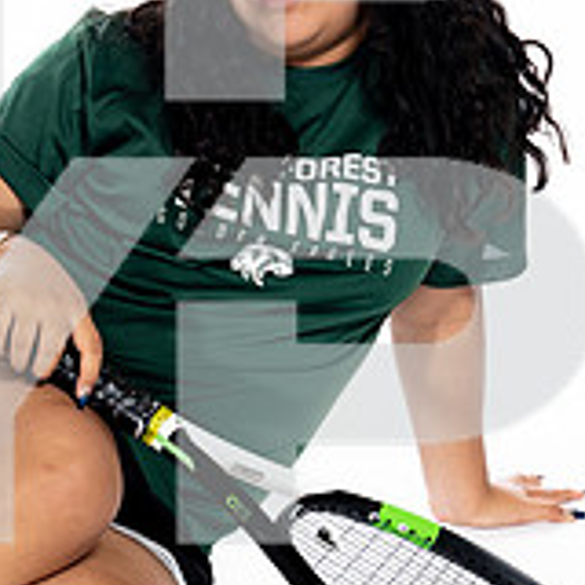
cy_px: 315
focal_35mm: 262
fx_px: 5009
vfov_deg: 6.7
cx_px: 192
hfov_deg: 6.7
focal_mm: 70
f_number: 5.6
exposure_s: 1/250
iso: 400
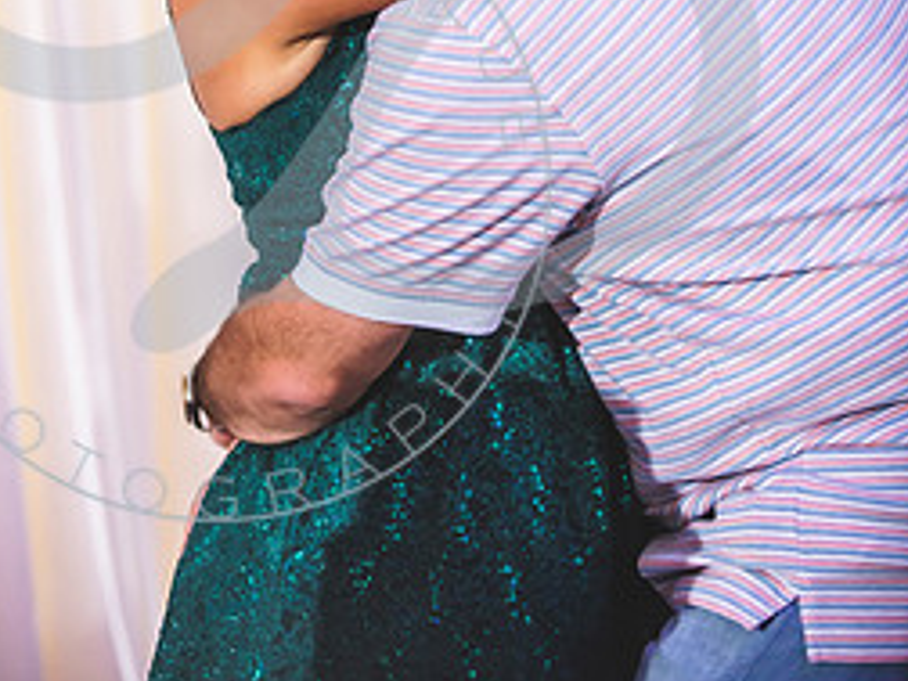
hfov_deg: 12.1
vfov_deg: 9.0
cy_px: -86
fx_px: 4276
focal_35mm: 163
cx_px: 378
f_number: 2.8
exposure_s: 1/200
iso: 1600
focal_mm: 95
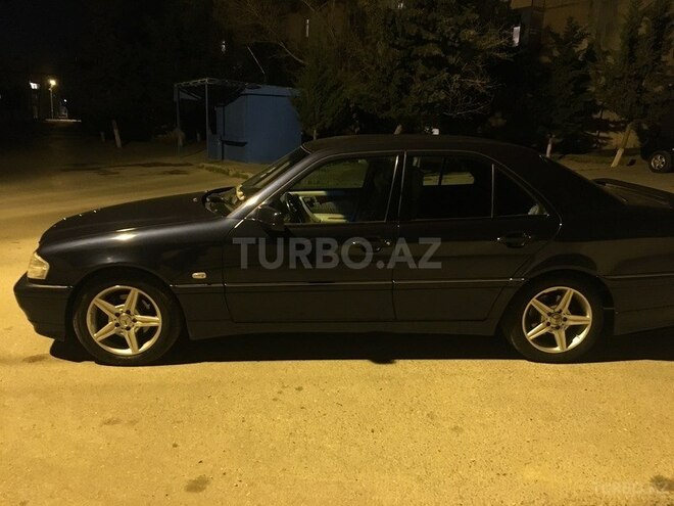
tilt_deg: -11.6
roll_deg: -2.2
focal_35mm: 29
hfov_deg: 61.7
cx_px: 337
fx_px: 565
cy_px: 253
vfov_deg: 48.2
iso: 400
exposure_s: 1/17
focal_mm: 4.15
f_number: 2.2
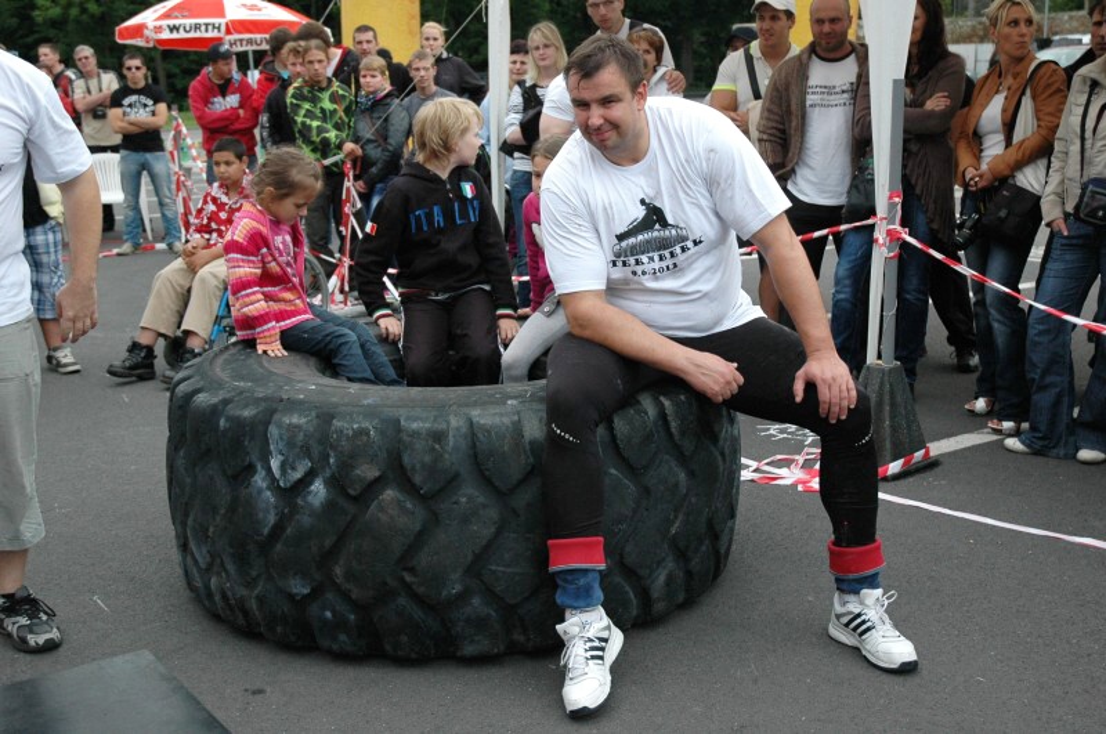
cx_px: 553
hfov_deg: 42.4
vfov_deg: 28.9
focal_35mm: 46
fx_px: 1427
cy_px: 367
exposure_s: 1/640
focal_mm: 31
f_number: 4
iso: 500
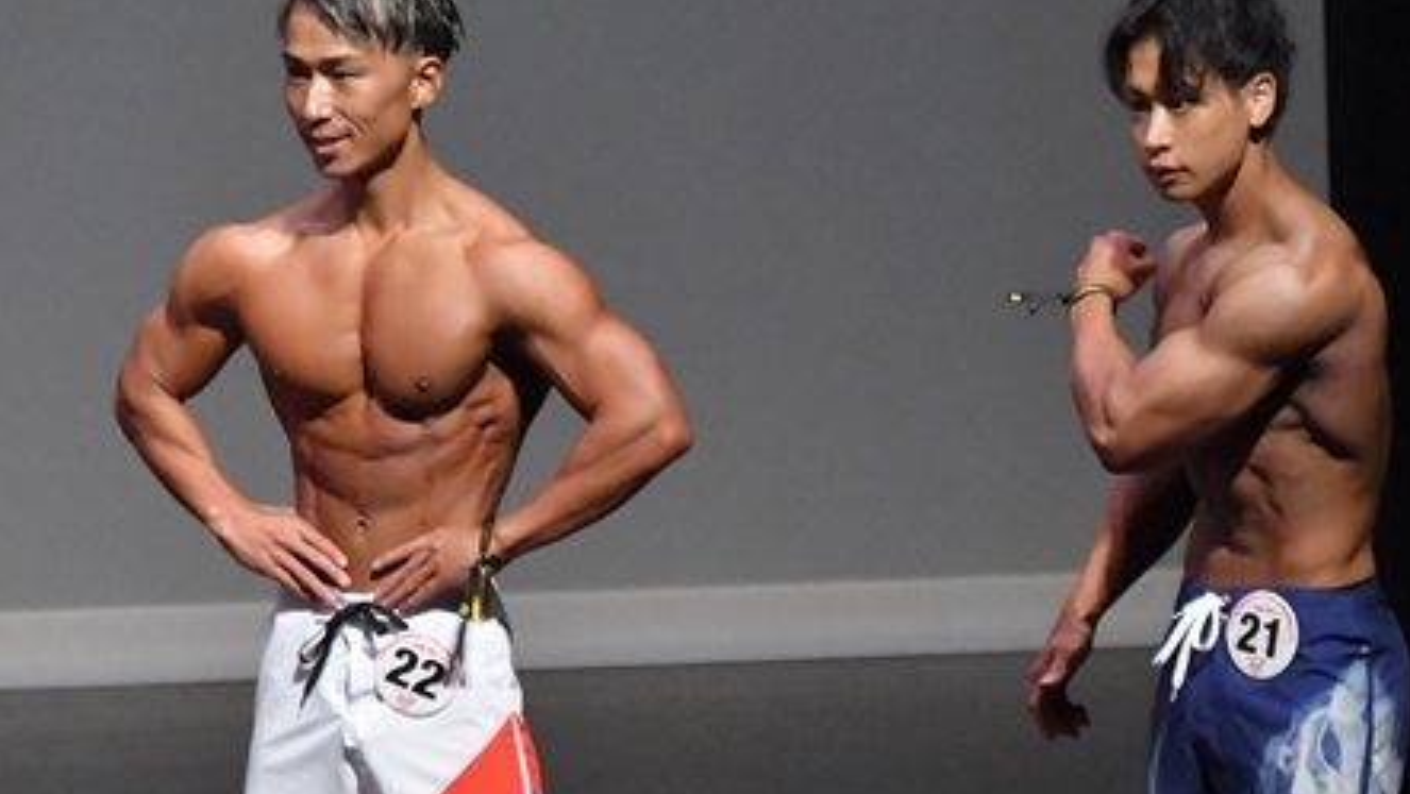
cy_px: 606
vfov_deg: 1.9
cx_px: 1003
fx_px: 23675
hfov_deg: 3.4
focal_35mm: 633
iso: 12800
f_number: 5.6
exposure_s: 1/400
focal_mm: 230
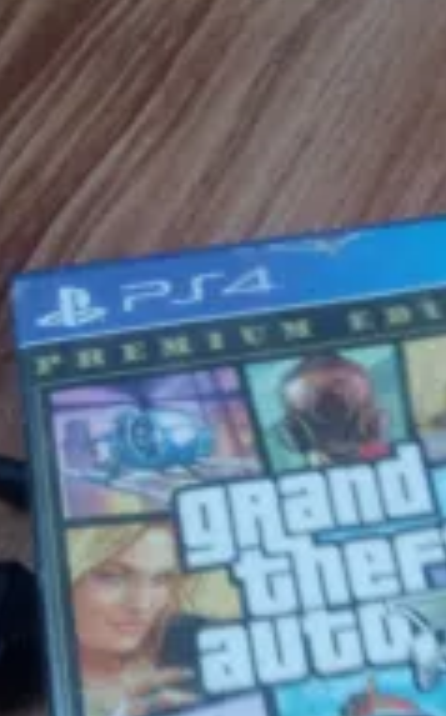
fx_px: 1170
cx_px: 412
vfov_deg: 32.5
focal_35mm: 60
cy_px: 634
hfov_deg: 21.1
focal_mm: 3.79
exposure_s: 1/33.3
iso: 425
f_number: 2.2
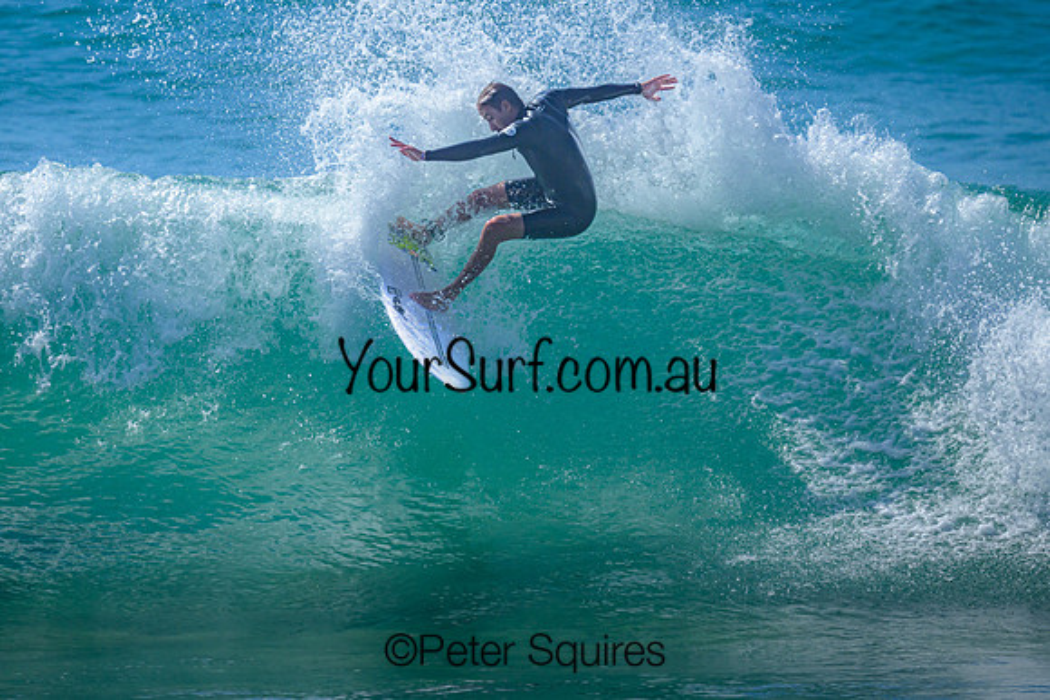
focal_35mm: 1101
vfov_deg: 1.2
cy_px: 227
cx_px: 390
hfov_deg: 1.9
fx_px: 32115
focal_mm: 800
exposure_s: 1/3200
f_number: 6.3
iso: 360
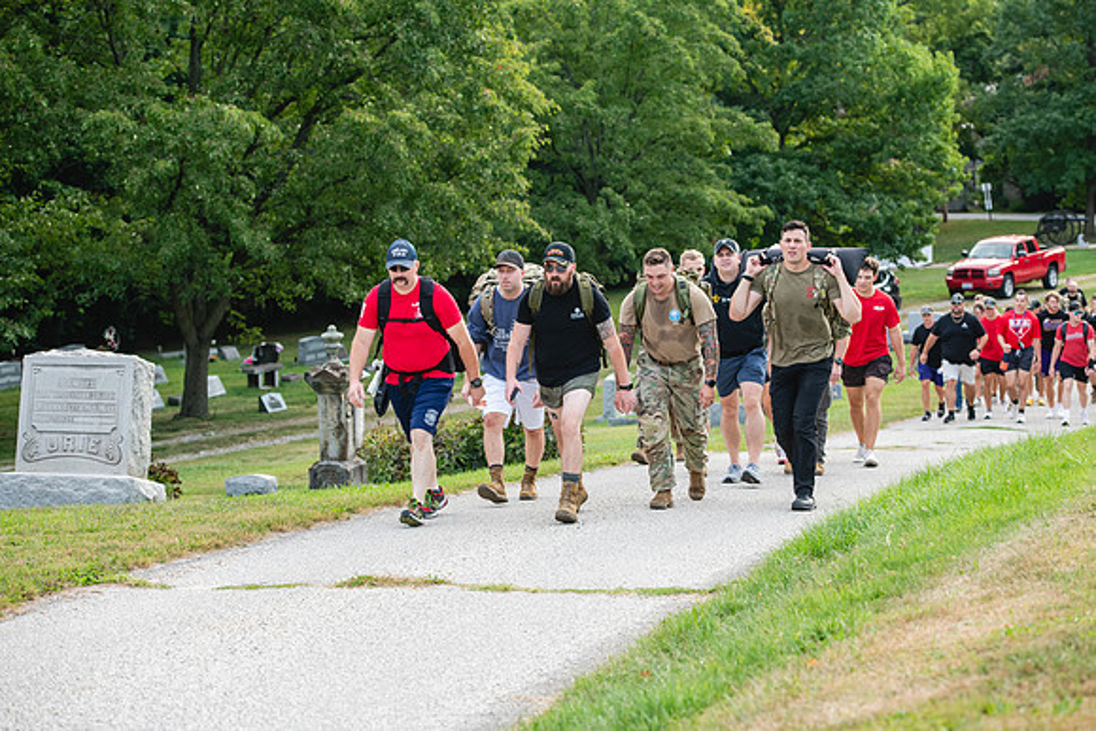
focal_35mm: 86
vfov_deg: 15.9
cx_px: 548
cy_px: 366
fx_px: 2619
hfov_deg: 23.6
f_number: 4.5
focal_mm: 86
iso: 500
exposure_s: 1/400
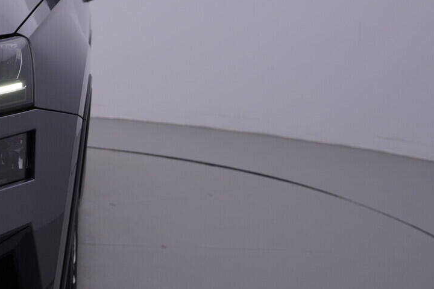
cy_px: 161
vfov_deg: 18.9
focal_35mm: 72
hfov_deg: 27.2
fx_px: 868
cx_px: 50
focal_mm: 24
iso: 125
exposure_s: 1/125
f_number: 5
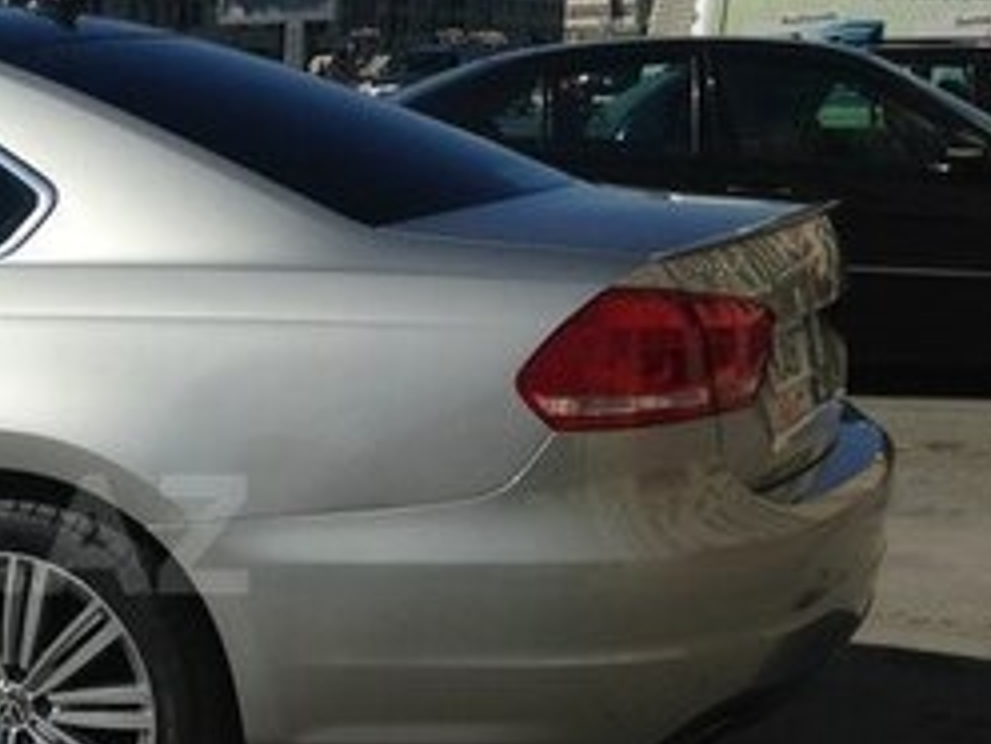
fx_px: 2519
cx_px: -160
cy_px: 534
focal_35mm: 88
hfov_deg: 20.9
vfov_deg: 16.7
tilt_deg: -8.0
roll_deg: -0.8
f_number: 2.4
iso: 50
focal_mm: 4.12
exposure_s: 1/2857
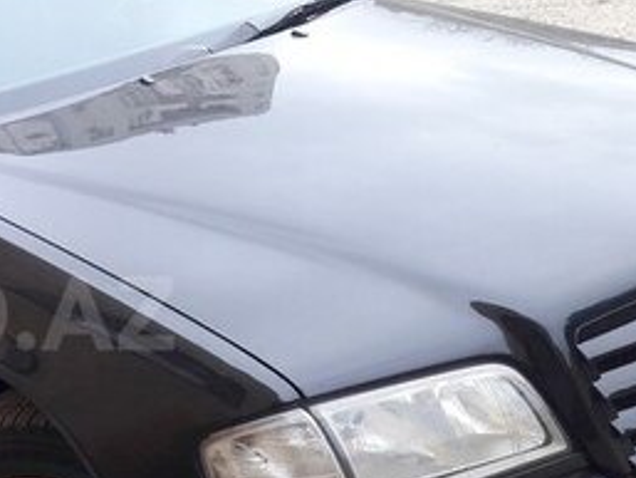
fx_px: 1323
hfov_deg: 25.0
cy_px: 313
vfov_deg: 20.4
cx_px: -79
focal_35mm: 72
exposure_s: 1/160
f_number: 1.9
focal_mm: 3.7
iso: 40
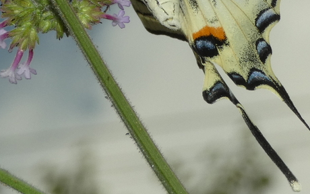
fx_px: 2291
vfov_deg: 4.8
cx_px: 159
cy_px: -8
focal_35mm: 271
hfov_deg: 7.7
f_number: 5.3
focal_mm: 24.7
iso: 80
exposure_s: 1/320
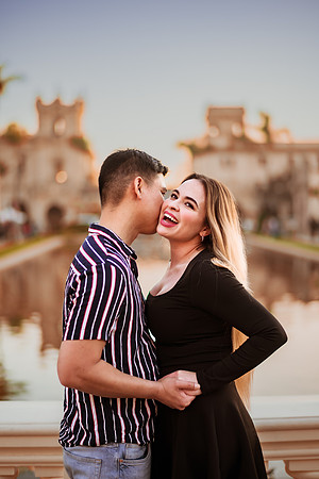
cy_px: 240
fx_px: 771
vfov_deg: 34.5
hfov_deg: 23.4
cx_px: 160
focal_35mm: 58
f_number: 1.4
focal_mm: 58
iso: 100
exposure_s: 1/800
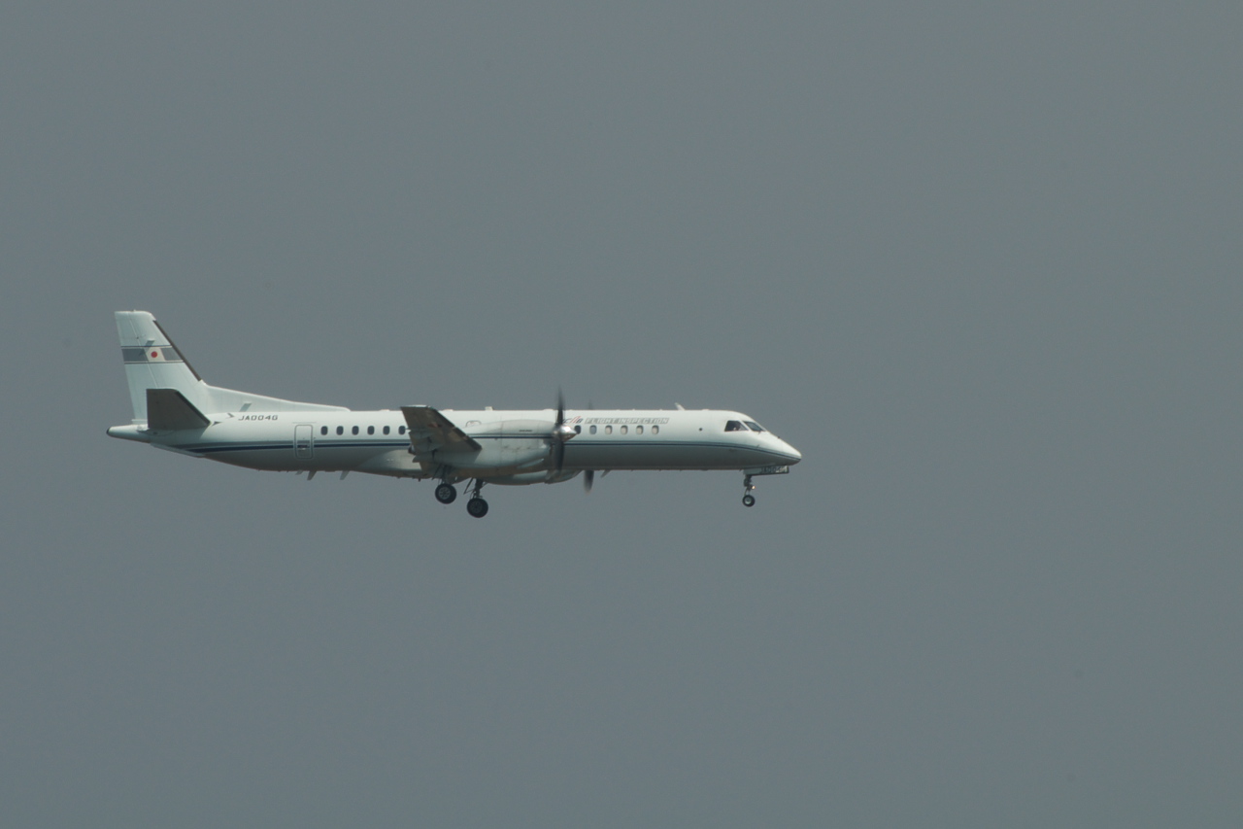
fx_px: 12428
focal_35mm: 360
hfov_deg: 5.7
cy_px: 414
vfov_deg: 3.8
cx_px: 622
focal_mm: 240
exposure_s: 1/80
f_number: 22
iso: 200
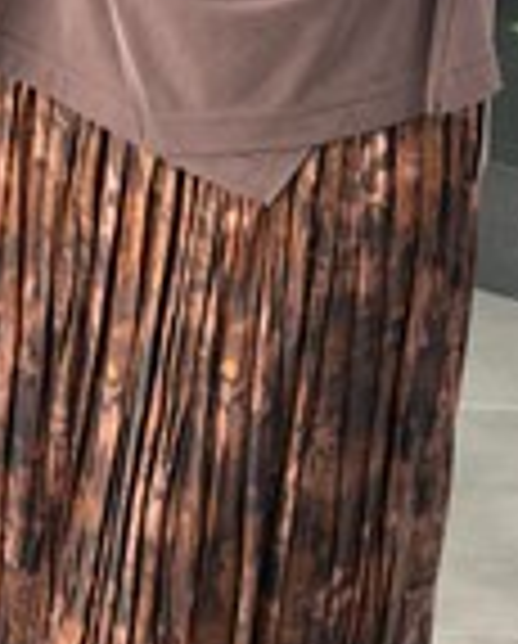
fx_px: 2579
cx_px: 167
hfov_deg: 11.5
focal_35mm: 135
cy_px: 133
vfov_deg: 14.2
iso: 80
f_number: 1.78
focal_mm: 6.76
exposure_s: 1/171
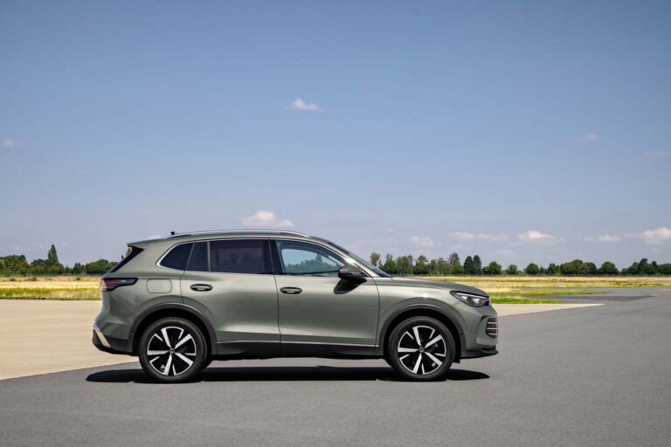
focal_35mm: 70
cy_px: 224
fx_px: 1305
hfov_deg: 28.8
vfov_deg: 19.5
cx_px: 336
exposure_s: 1/320
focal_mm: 70
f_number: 11
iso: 400
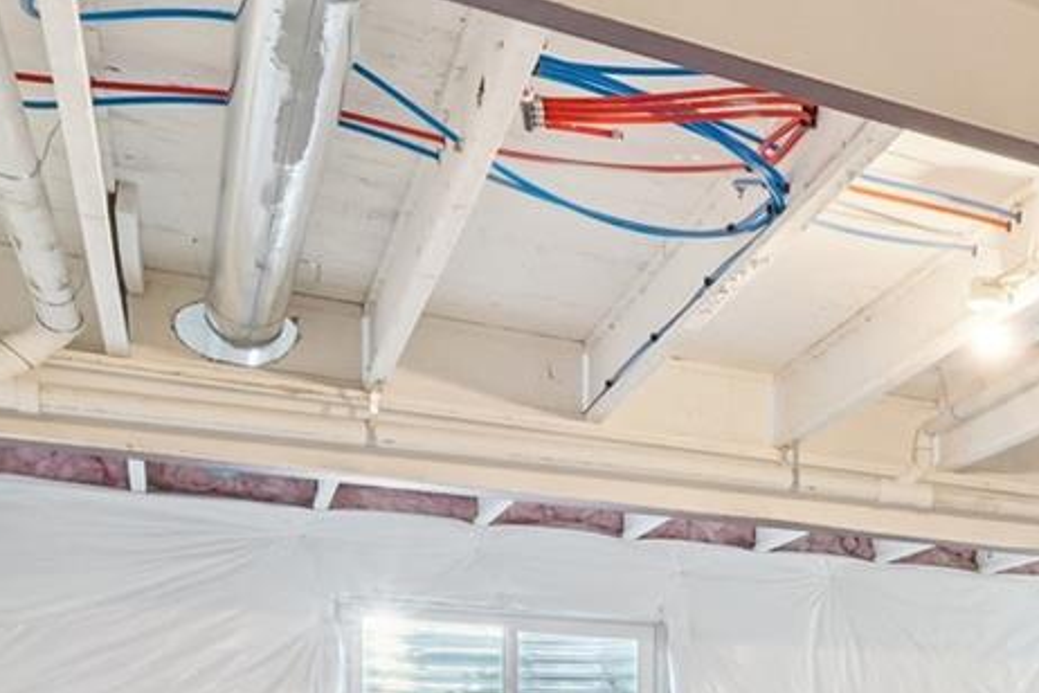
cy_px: 801
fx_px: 1501
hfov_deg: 24.9
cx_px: 1691
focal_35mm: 52
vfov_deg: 24.0
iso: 800
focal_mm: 10
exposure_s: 1/2
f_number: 8
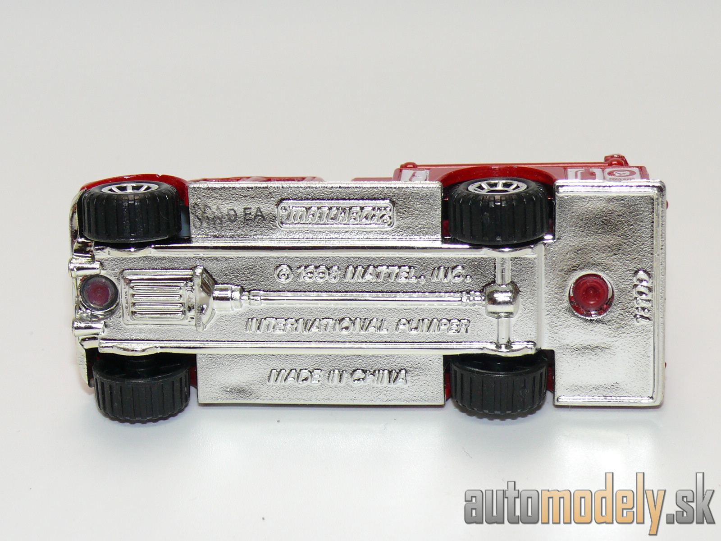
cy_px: 270
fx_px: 2145
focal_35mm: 103
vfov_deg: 14.4
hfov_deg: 19.1
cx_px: 360
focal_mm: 13.5
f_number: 4
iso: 100
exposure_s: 1/30
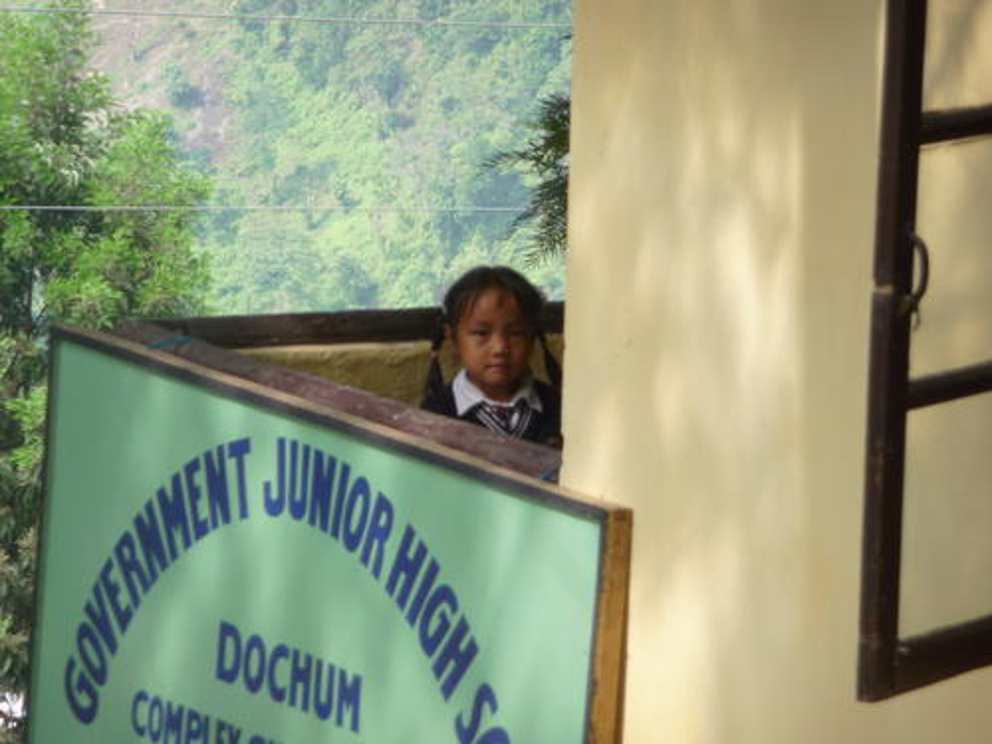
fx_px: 8024
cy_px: 372
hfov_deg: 7.1
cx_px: 496
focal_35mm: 280
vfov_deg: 5.3
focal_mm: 47
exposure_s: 1/160
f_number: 4.9
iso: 100
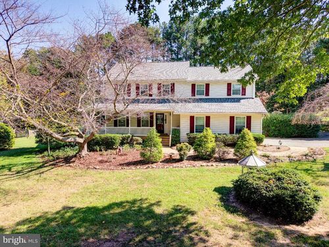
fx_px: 228
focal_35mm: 24
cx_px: 164
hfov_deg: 71.6
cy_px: 124
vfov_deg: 56.8
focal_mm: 8.7
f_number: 1.8
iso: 200
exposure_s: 1/2500
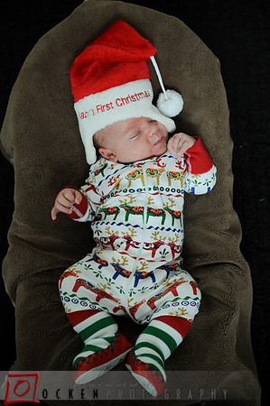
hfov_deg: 34.1
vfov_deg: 49.6
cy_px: 203
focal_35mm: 39
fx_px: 440
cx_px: 135
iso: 800
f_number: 2.8
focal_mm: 26
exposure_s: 1/40
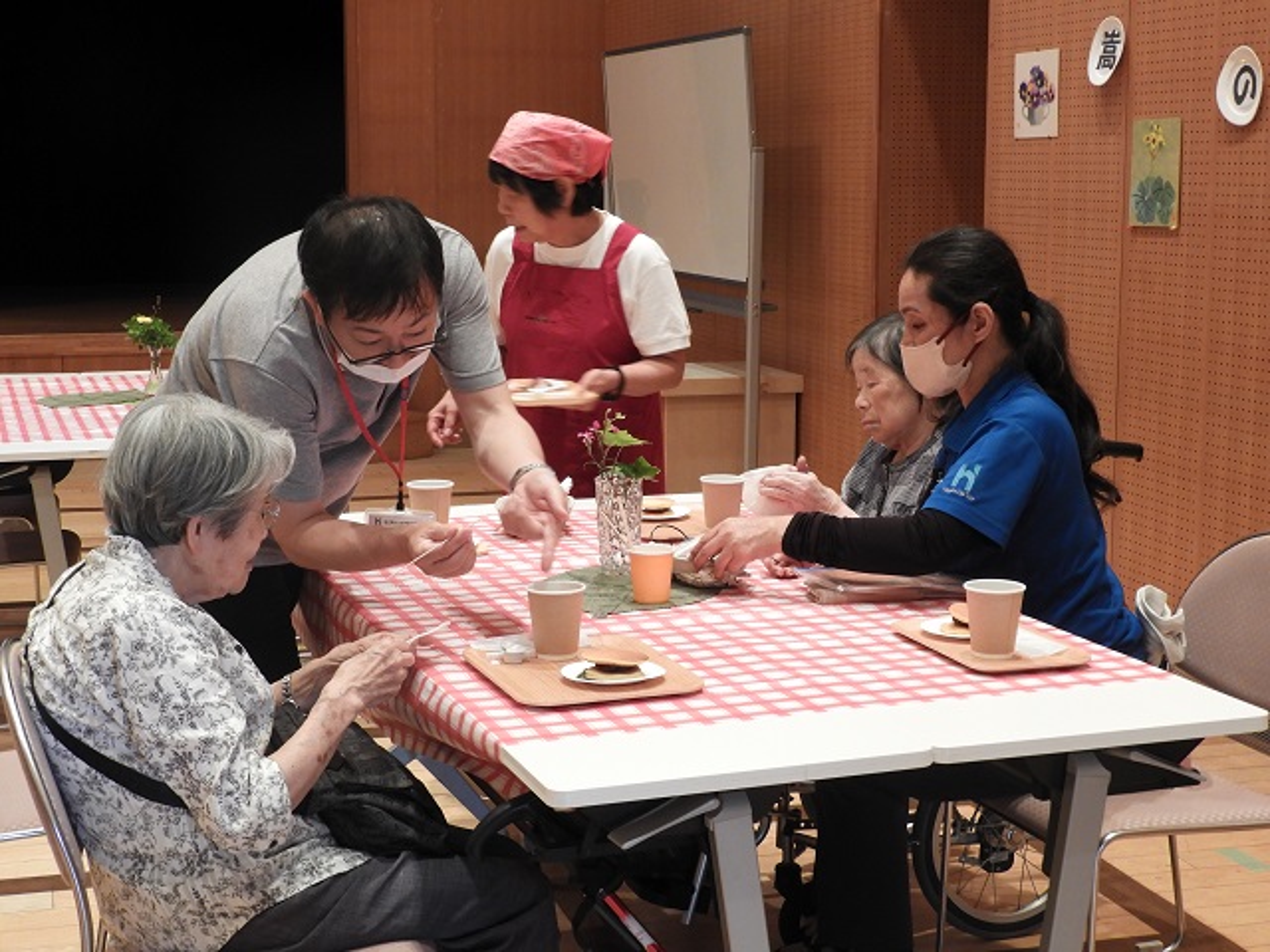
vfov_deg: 24.4
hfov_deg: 32.2
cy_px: 476
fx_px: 2201
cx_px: 635
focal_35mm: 60
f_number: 4.2
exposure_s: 1/30
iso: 400
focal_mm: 10.7
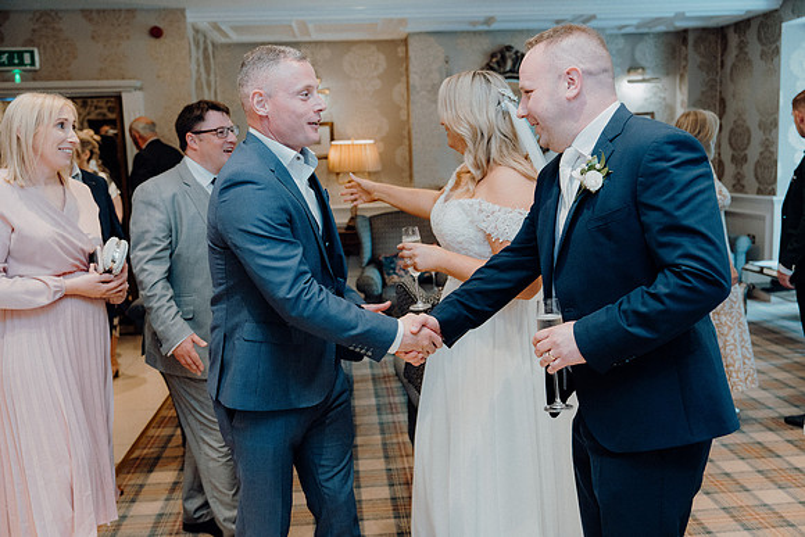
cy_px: 268
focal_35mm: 35
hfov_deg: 54.4
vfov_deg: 37.9
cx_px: 402
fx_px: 783
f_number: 3.5
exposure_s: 1/160
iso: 2500
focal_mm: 35
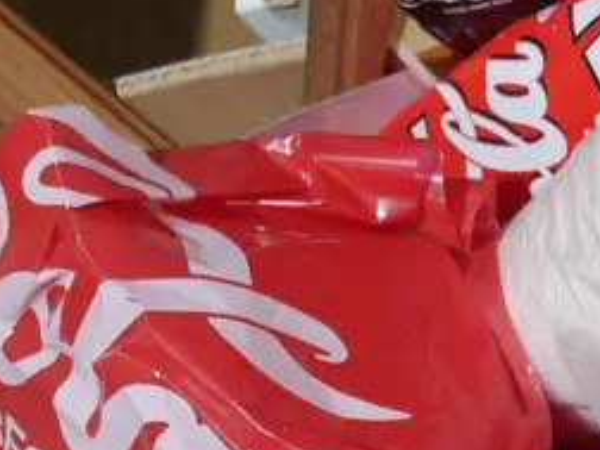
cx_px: 645
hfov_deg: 16.8
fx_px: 1976
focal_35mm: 114
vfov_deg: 12.6
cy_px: 590
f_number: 3.5
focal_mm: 14
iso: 200
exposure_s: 1/80
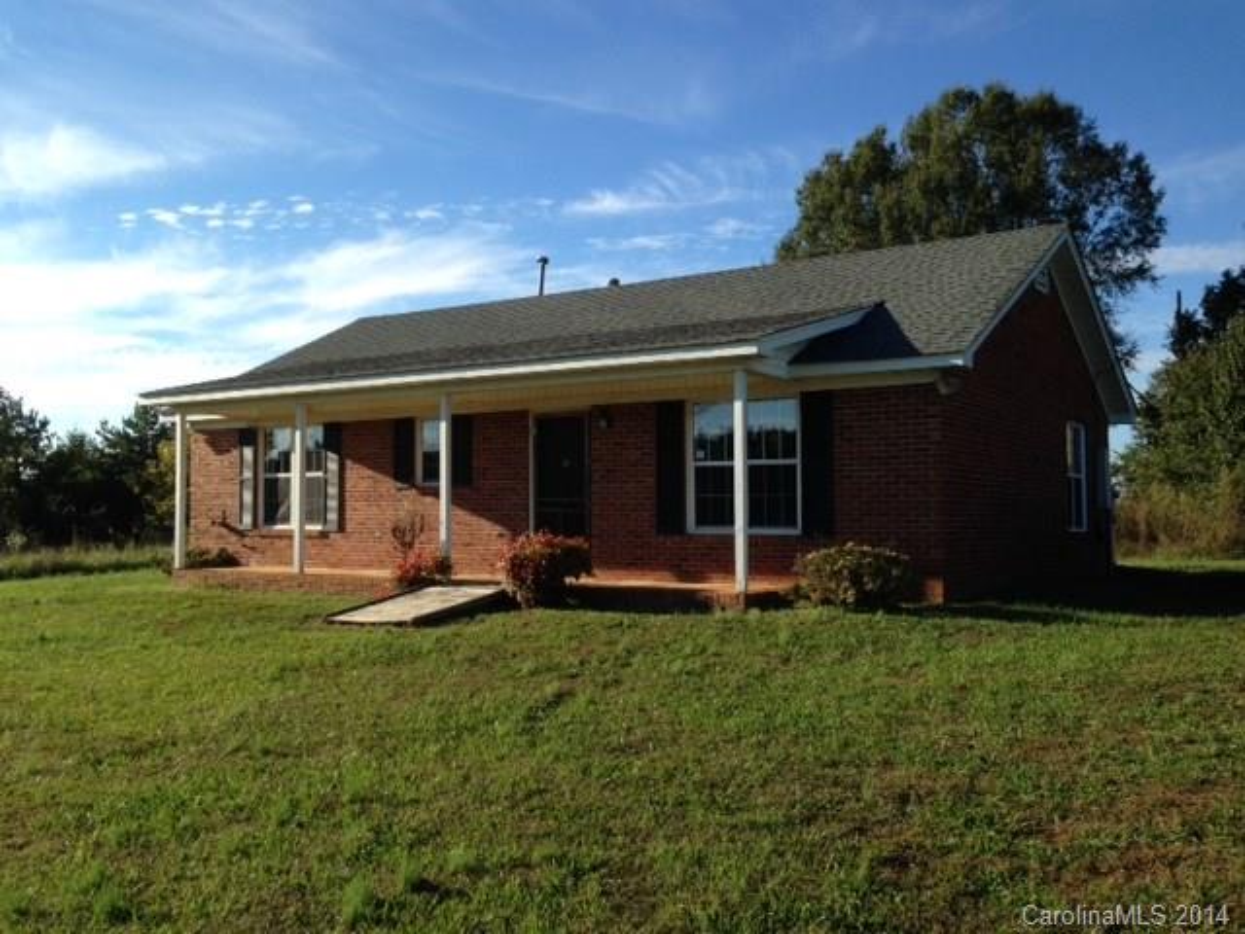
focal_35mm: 33
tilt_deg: +2.7
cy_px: 467
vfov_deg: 42.9
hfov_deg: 55.4
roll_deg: -0.8
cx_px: 622
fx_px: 1187
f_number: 2.4
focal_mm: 4.12
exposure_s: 1/1063
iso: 50
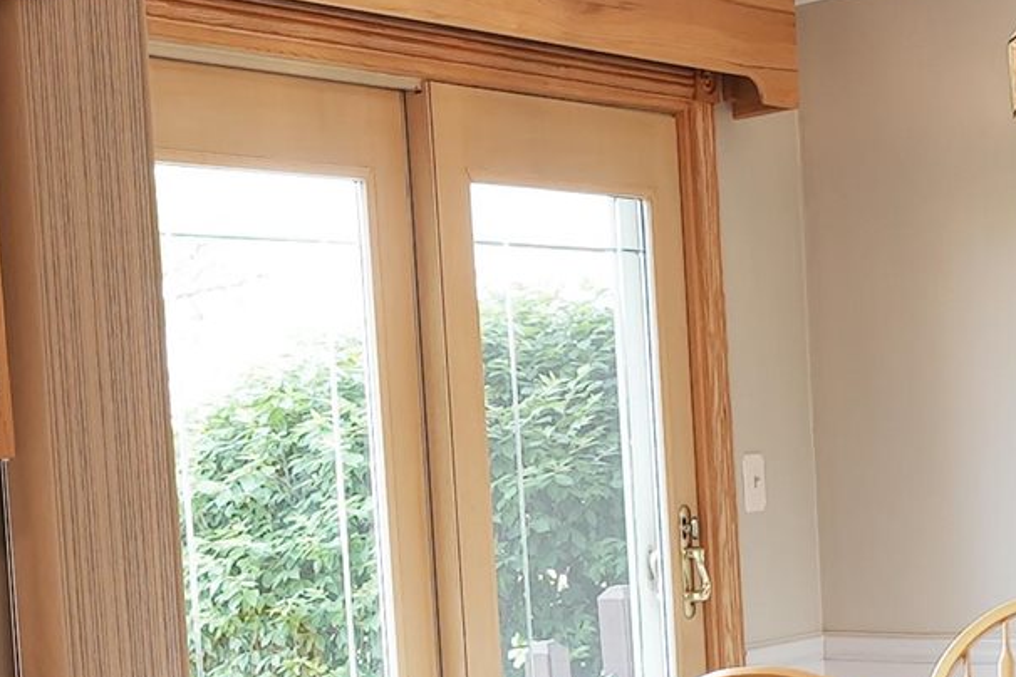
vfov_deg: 18.8
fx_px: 2004
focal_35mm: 71
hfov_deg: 28.1
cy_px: 651
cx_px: 257
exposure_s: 1/30
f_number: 2.8
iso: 80
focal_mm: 14
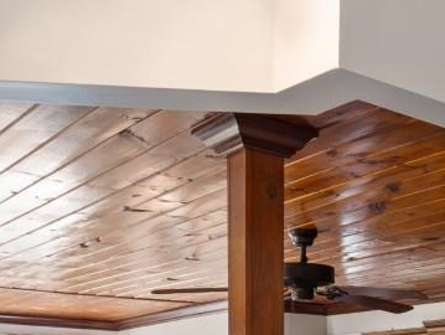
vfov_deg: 20.7
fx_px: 836
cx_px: 566
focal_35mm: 65
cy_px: 431
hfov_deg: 25.8
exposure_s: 1/13
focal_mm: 10
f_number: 4.5
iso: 100
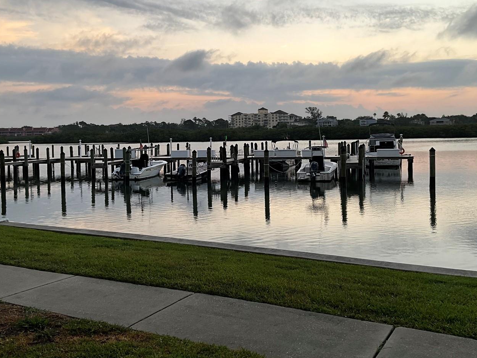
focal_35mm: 37
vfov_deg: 38.6
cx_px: 238
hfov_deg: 50.1
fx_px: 510
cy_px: 148
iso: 25
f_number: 1.8
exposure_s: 1/122
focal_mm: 3
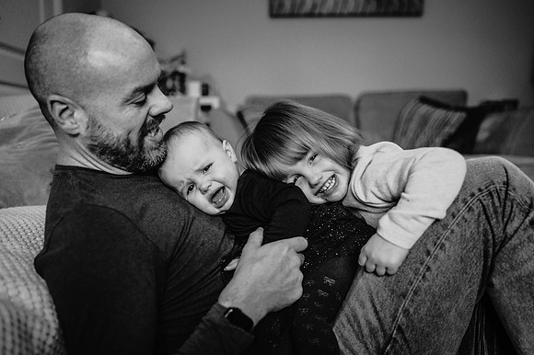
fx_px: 519
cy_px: 178
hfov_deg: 54.5
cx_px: 267
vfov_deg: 37.8
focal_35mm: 35
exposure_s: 1/160
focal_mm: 35
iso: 500
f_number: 2.2
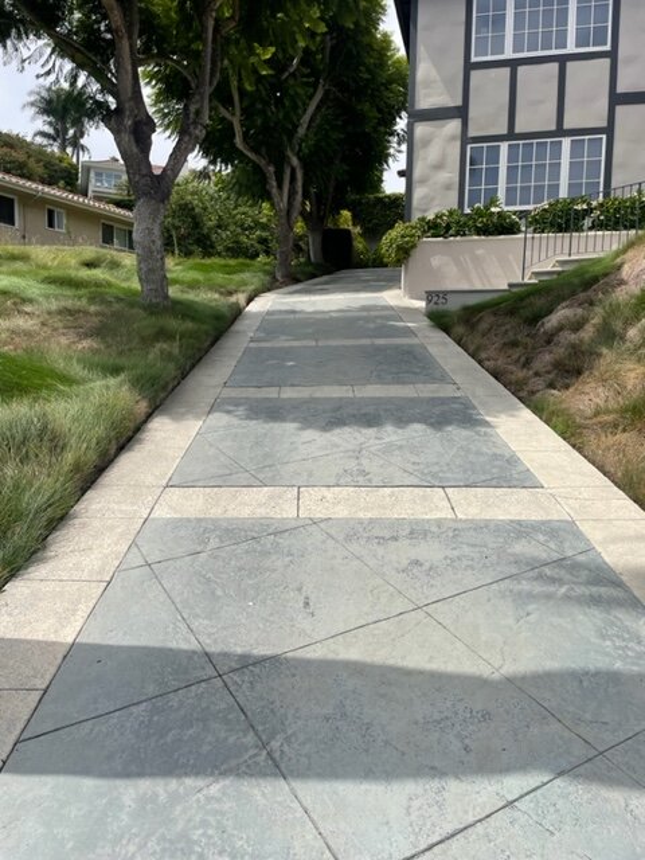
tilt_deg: -4.4
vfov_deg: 67.3
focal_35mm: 26
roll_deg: -1.9
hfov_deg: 53.1
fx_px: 646
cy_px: 430
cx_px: 322
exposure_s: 1/4292
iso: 32
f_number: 1.6
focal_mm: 4.2
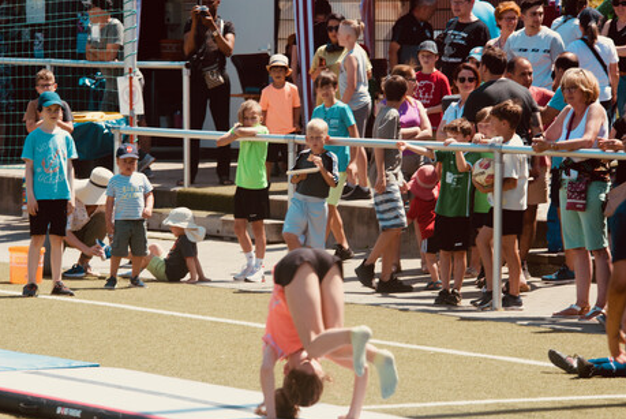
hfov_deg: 9.8
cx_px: 273
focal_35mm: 209
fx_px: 3638
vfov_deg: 6.6
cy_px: 246
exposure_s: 1/180
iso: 100
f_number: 6.7
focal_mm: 160
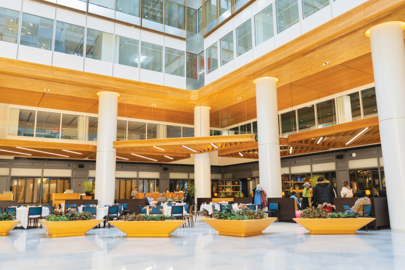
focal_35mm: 29
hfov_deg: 63.7
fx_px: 326
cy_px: 135
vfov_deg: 45.0
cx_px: 202
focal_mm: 29
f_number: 4.5
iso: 1250
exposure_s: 1/60
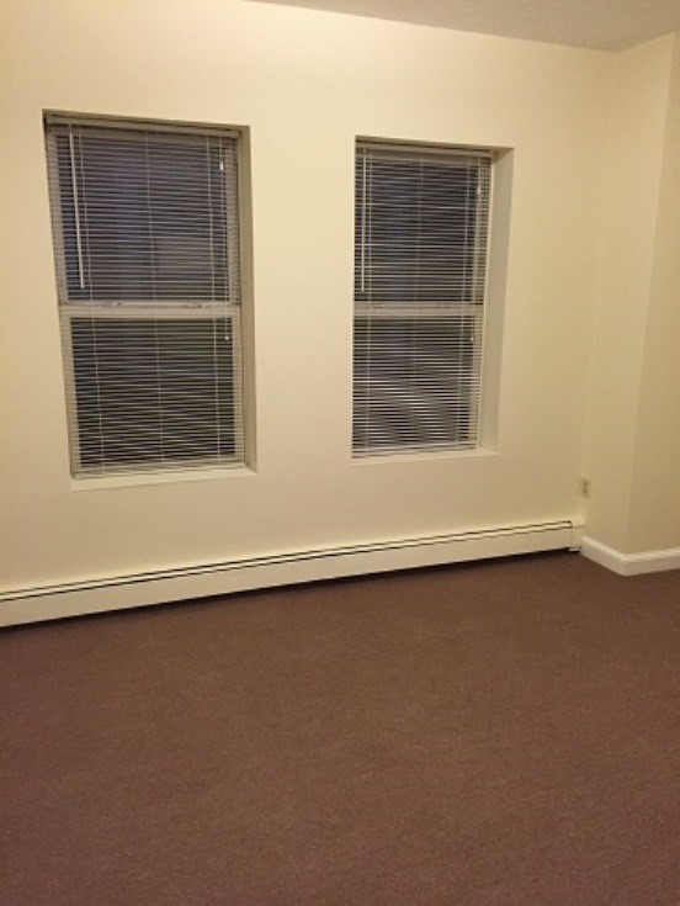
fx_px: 759
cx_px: 340
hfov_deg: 48.3
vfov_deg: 61.6
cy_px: 453
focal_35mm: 29
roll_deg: -0.9
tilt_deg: -12.7
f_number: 2.2
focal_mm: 4.15
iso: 250
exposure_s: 1/30
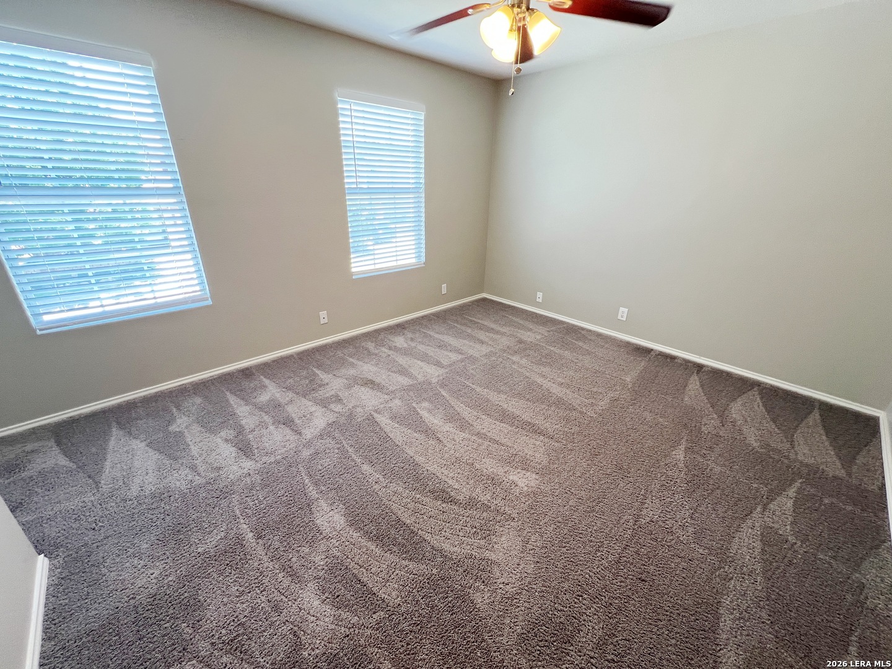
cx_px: 446
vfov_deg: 89.9
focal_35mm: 13
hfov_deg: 106.2
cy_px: 334
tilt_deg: -24.0
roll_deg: -1.6
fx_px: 335
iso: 160
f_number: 1.8
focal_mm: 1.57
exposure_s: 1/60
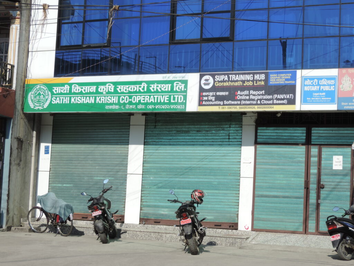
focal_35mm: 75
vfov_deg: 19.6
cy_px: 133
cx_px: 177
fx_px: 767
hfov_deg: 26.0
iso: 80
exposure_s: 1/1000
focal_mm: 13.3
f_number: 3.9
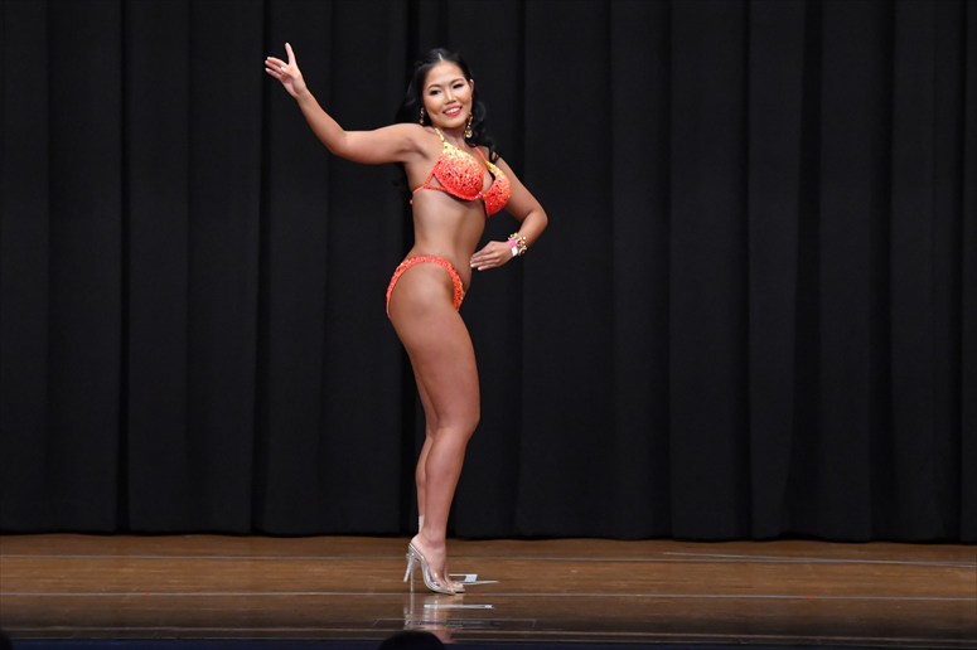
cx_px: 488
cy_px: 325
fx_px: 6510
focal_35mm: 240
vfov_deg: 5.7
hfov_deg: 8.6
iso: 6400
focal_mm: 160
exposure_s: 1/400
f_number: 5.6
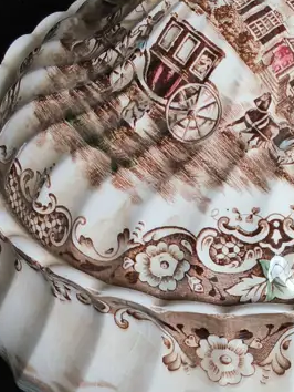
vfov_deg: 24.7
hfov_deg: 18.5
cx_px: 284
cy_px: 291
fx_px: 882
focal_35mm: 78
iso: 32
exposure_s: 1/183
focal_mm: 2.87
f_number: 2
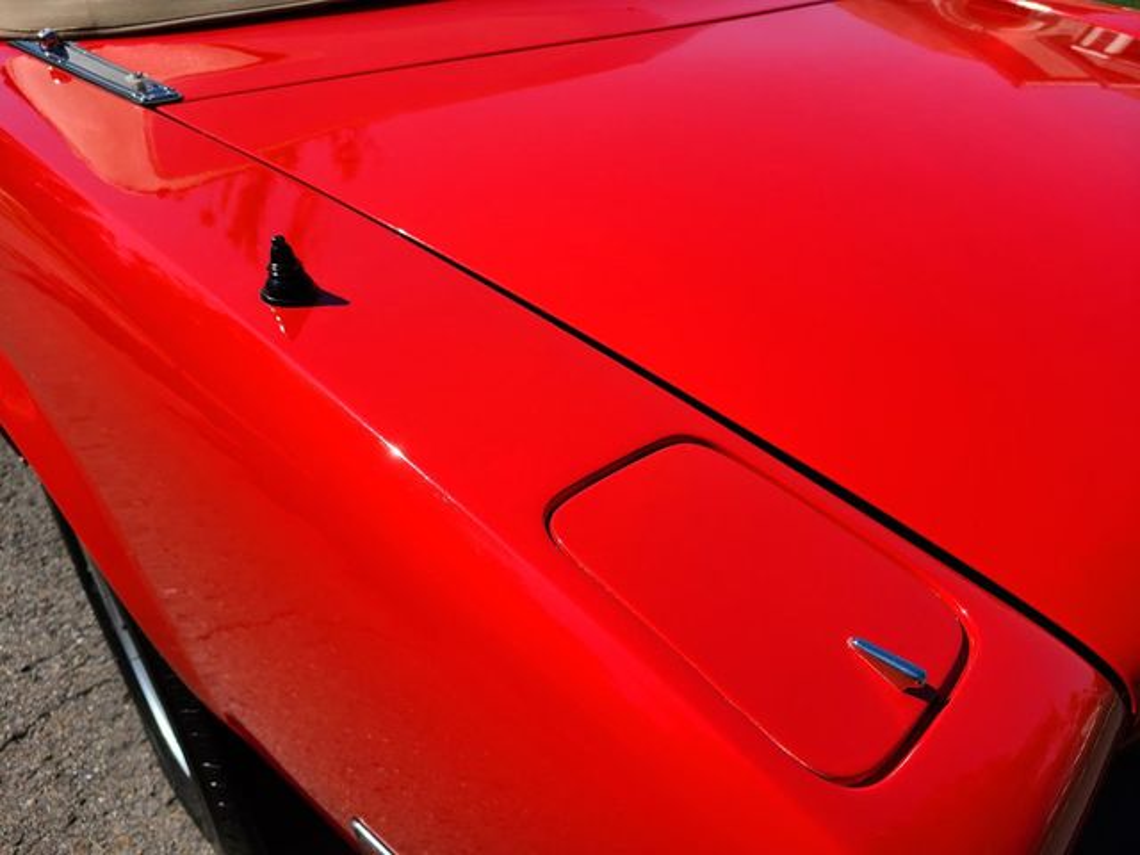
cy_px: 428
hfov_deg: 67.3
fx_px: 856
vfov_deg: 53.1
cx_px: 570
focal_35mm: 26
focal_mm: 5.4
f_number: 1.8
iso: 40
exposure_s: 1/3317
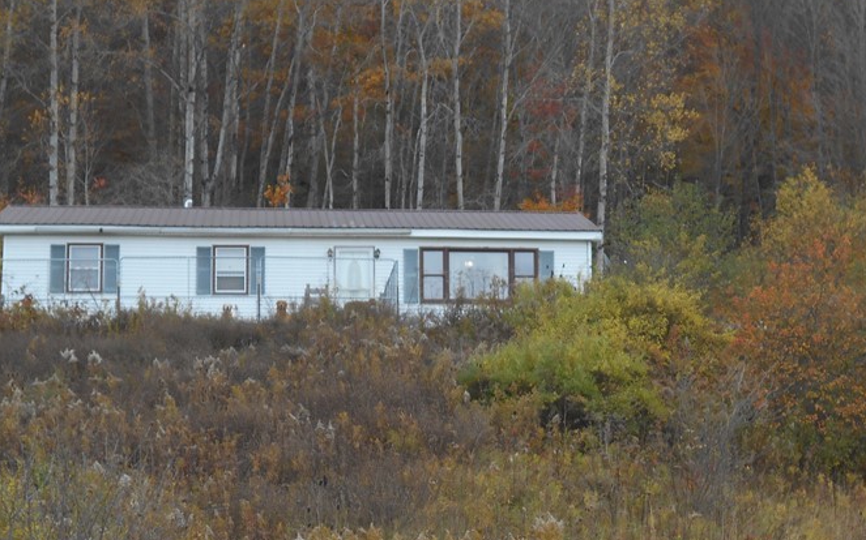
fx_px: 2242
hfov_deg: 21.8
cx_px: 521
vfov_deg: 13.7
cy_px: 423
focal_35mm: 95
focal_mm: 10
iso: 80
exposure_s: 1/80
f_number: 4.9
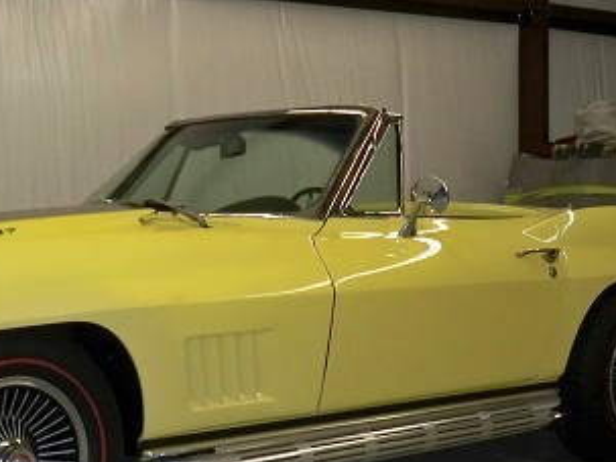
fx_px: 1316
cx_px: 165
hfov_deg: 26.1
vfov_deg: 19.8
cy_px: 307
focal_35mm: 74
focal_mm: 6.3
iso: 320
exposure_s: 1/60
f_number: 3.1
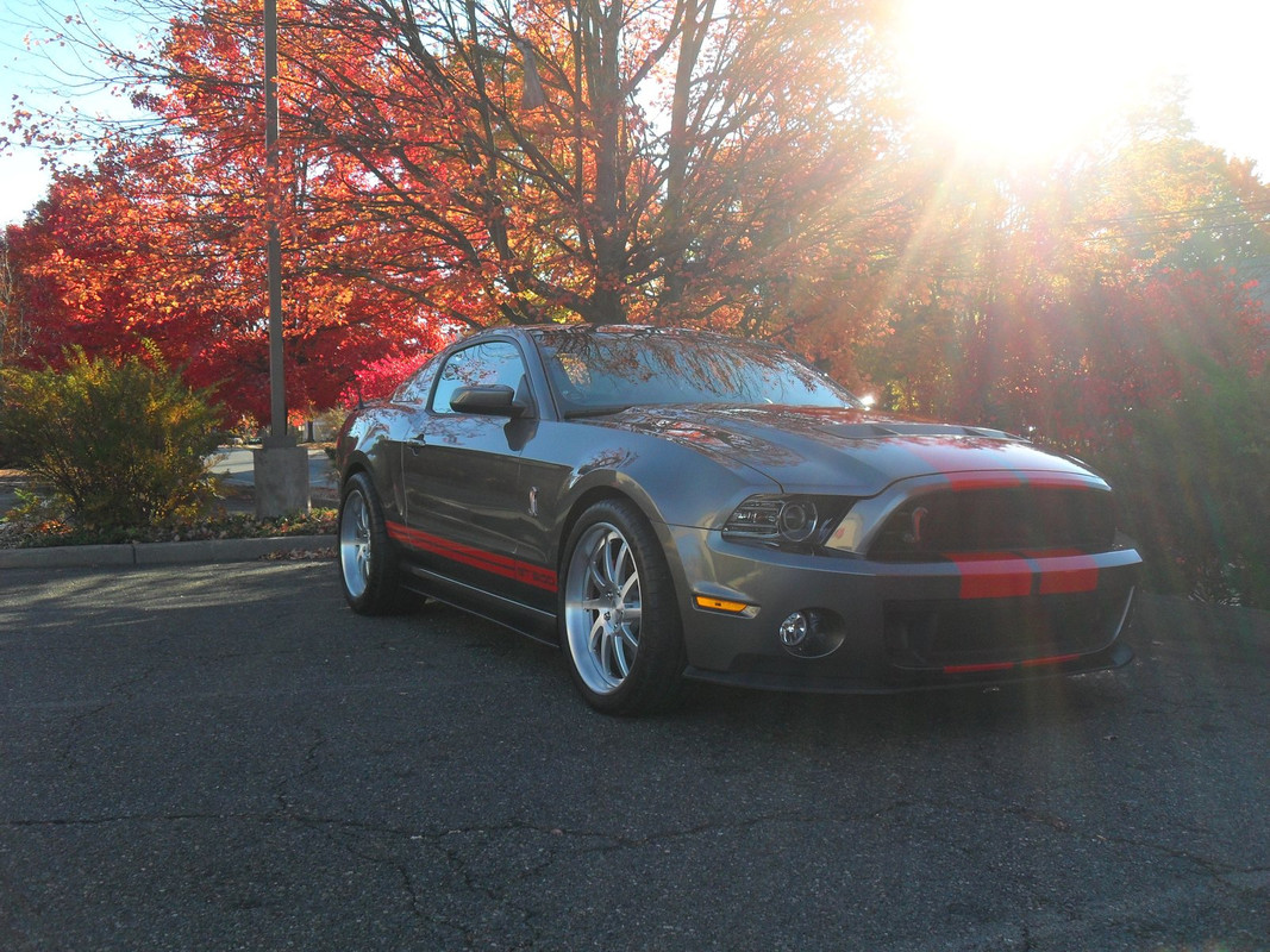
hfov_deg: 52.6
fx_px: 1284
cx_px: 635
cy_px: 476
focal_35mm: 35
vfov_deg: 40.7
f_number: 2.8
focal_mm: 6.2
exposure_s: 1/500
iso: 100
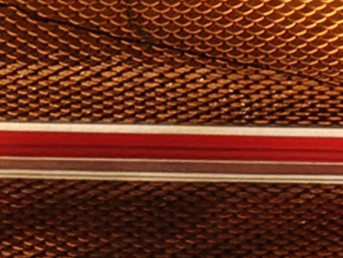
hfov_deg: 2.9
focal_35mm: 672
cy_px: 453
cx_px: 276
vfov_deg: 2.2
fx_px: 6661
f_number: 2.55
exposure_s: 1/20
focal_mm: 13.3
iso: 1172
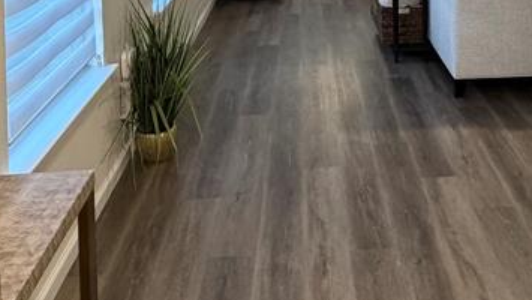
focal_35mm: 44
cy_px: -134
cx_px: 345
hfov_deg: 45.8
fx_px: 621
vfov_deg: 22.8
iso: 500
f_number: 2.2
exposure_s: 1/60
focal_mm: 2.22
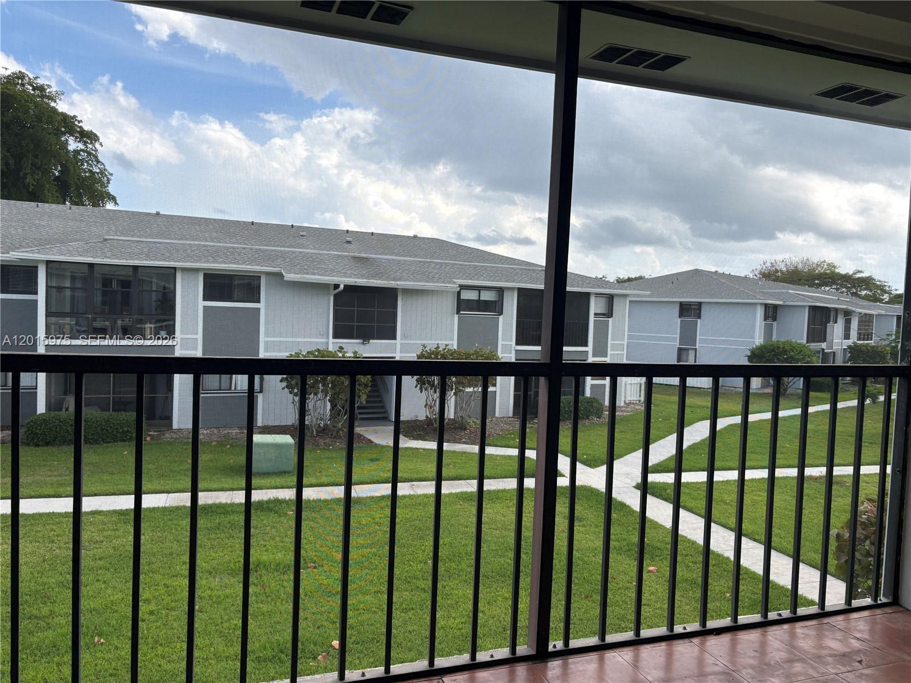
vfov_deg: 53.1
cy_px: 342
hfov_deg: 67.3
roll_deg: -1.5
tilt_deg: -2.6
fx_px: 684
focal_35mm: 26
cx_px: 456
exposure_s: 1/1311
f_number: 1.6
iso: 50
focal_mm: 5.96
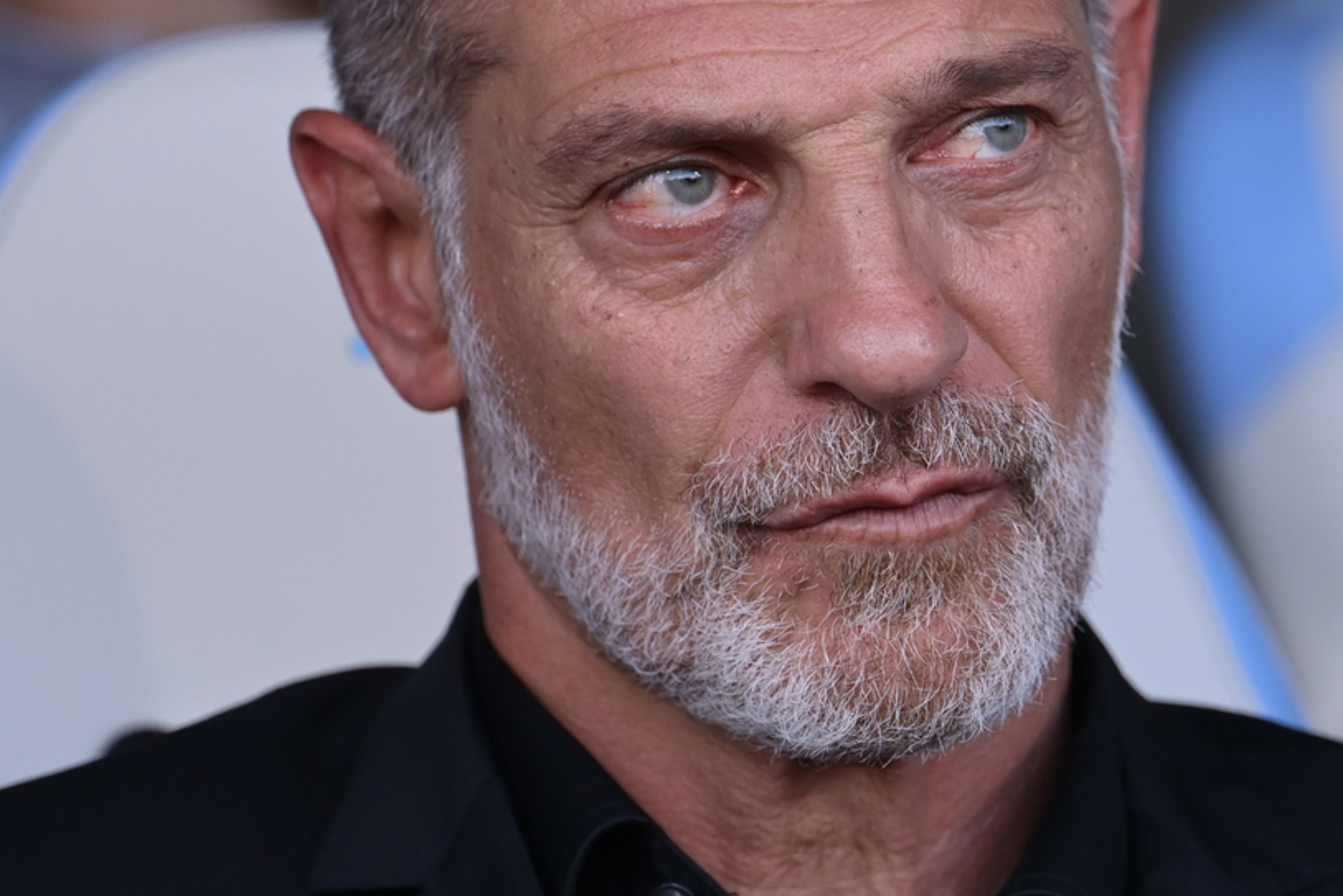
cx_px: 901
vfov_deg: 2.3
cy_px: 350
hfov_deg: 3.5
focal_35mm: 597
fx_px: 22274
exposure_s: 1/800
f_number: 2.8
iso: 640
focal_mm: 200
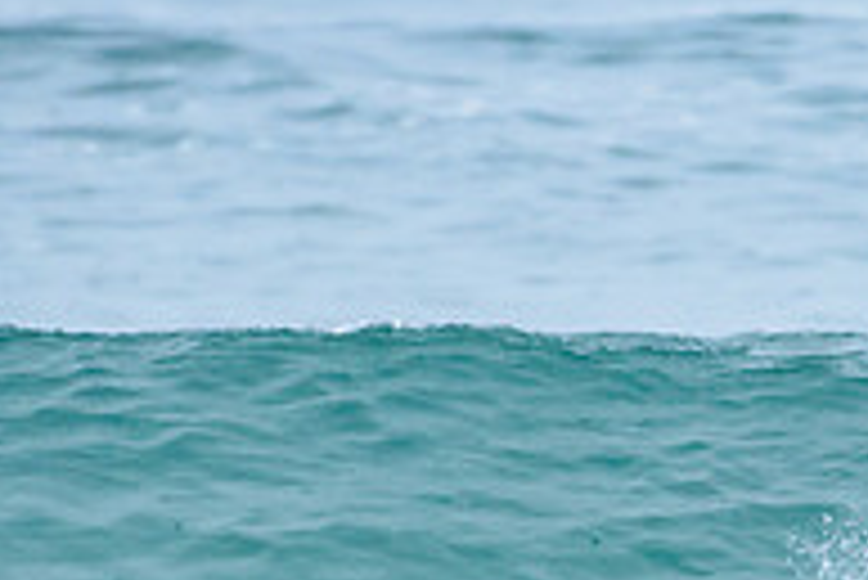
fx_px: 44493
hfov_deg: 1.1
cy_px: 500
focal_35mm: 1844
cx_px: 1192
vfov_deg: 0.7
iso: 1800
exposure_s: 1/1250
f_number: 5.6
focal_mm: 500
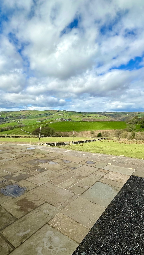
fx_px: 142
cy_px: 126
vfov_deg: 83.8
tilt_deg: -3.0
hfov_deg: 53.6
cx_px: 69
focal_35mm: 21
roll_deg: +0.7
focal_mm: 2.22
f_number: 2.2
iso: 50
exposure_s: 1/2681
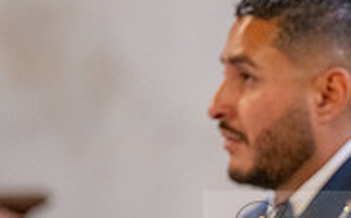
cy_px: 236
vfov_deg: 2.0
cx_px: 370
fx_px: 6183
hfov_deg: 3.2
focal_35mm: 647
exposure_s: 1/200
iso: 2000
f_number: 2.8
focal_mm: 200
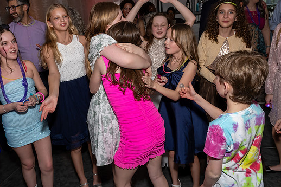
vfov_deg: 43.5
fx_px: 234
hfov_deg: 61.8
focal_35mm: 30
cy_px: 83
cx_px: 126
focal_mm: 17
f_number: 7.1
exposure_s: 1/250
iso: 800
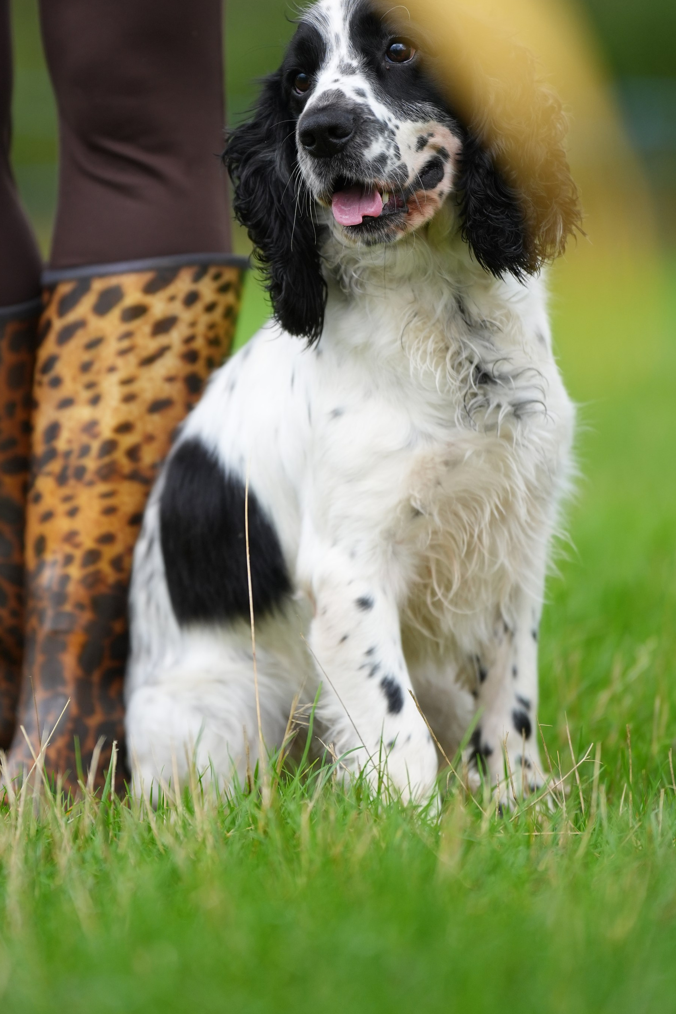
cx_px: 224
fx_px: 7635
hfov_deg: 5.1
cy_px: 287
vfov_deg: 7.6
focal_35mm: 271
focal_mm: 180
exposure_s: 1/2000
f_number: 2.8
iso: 400
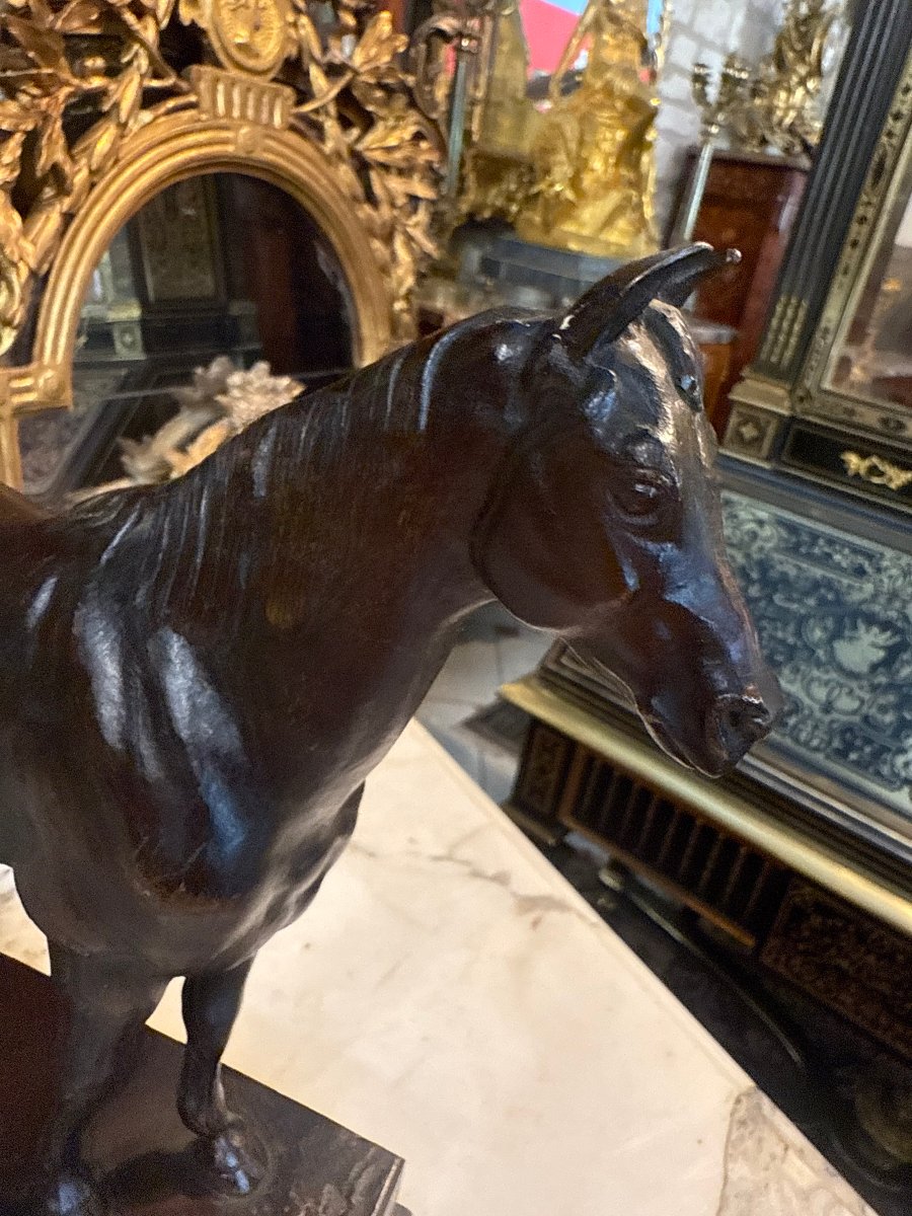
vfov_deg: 71.6
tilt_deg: -22.5
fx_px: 843
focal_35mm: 24
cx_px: 456
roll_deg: -10.4
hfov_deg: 56.8
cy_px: 608
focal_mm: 2.22
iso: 320
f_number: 2.2
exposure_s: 1/50
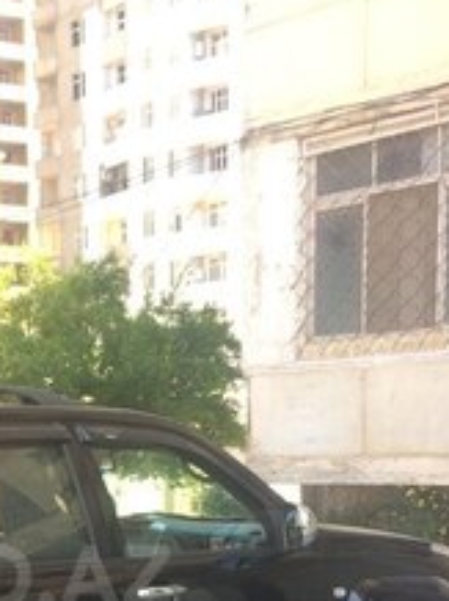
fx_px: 1144
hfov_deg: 21.1
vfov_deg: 28.0
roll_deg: +2.7
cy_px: 576
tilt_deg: -9.9
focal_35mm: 66
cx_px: -41
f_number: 2.2
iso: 32
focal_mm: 4.15
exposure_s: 1/165
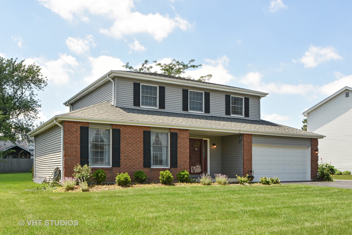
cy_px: 118
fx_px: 352
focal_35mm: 36
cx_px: 176
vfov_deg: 36.9
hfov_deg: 53.1
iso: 200
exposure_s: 1/160
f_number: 11
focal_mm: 24
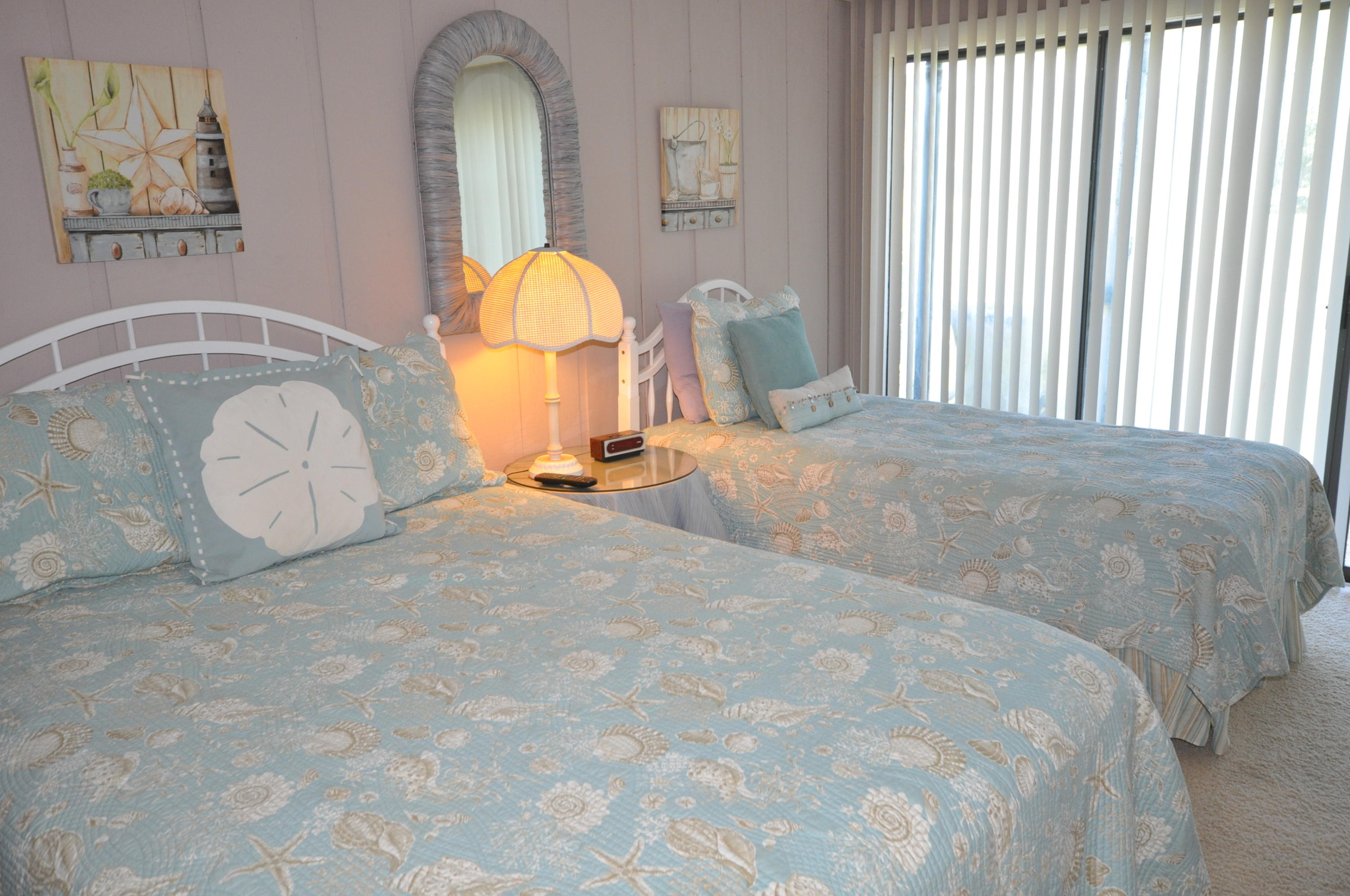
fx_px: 1124
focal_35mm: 30
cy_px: 448
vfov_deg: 43.5
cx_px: 675
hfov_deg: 62.0
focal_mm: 20
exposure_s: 1/60
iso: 800
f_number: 5.6
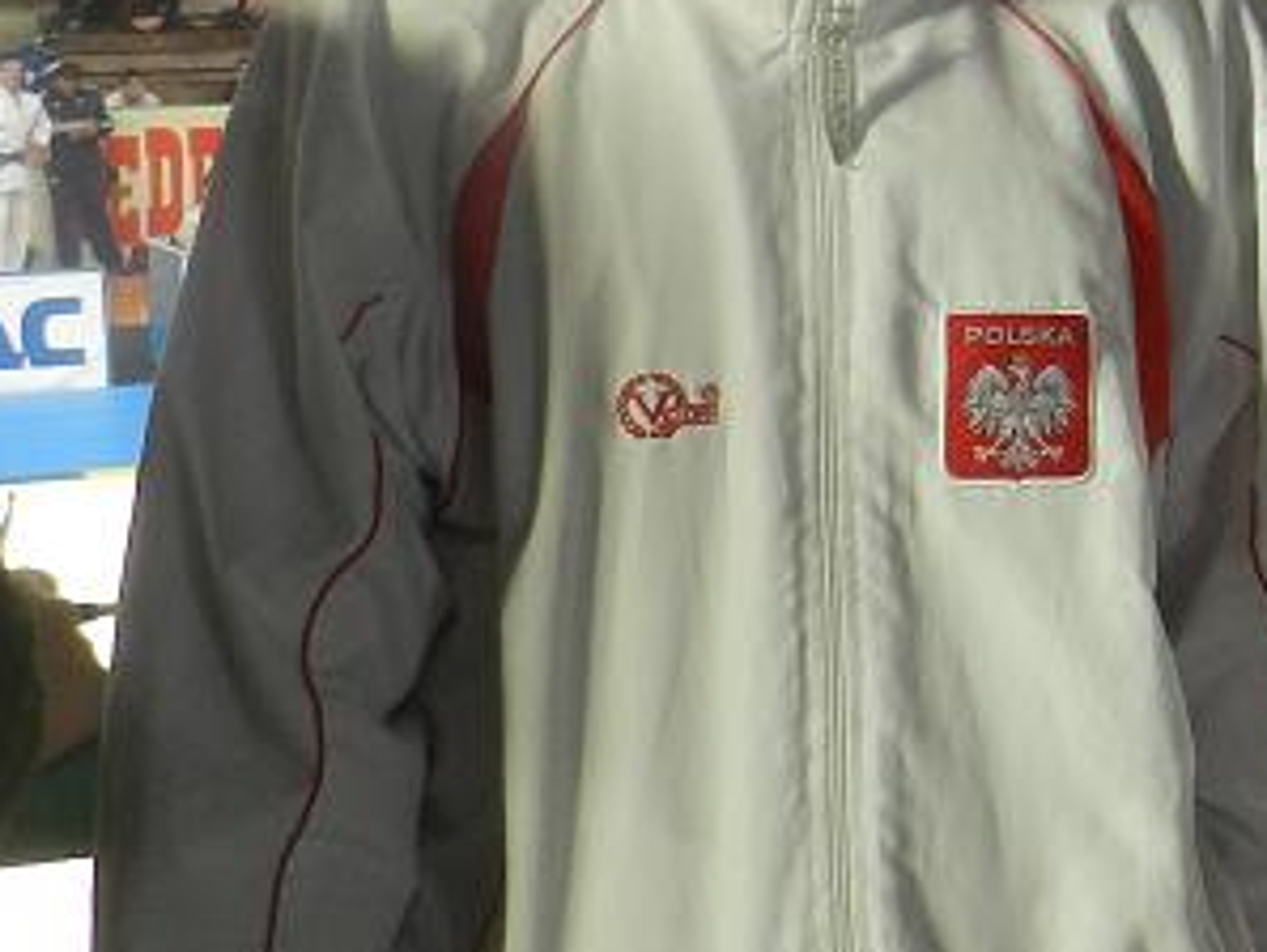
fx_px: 3810
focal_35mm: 104
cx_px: 1883
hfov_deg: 17.1
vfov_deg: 14.0
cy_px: -8
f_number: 3.7
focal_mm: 5.6
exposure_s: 1/25
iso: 200
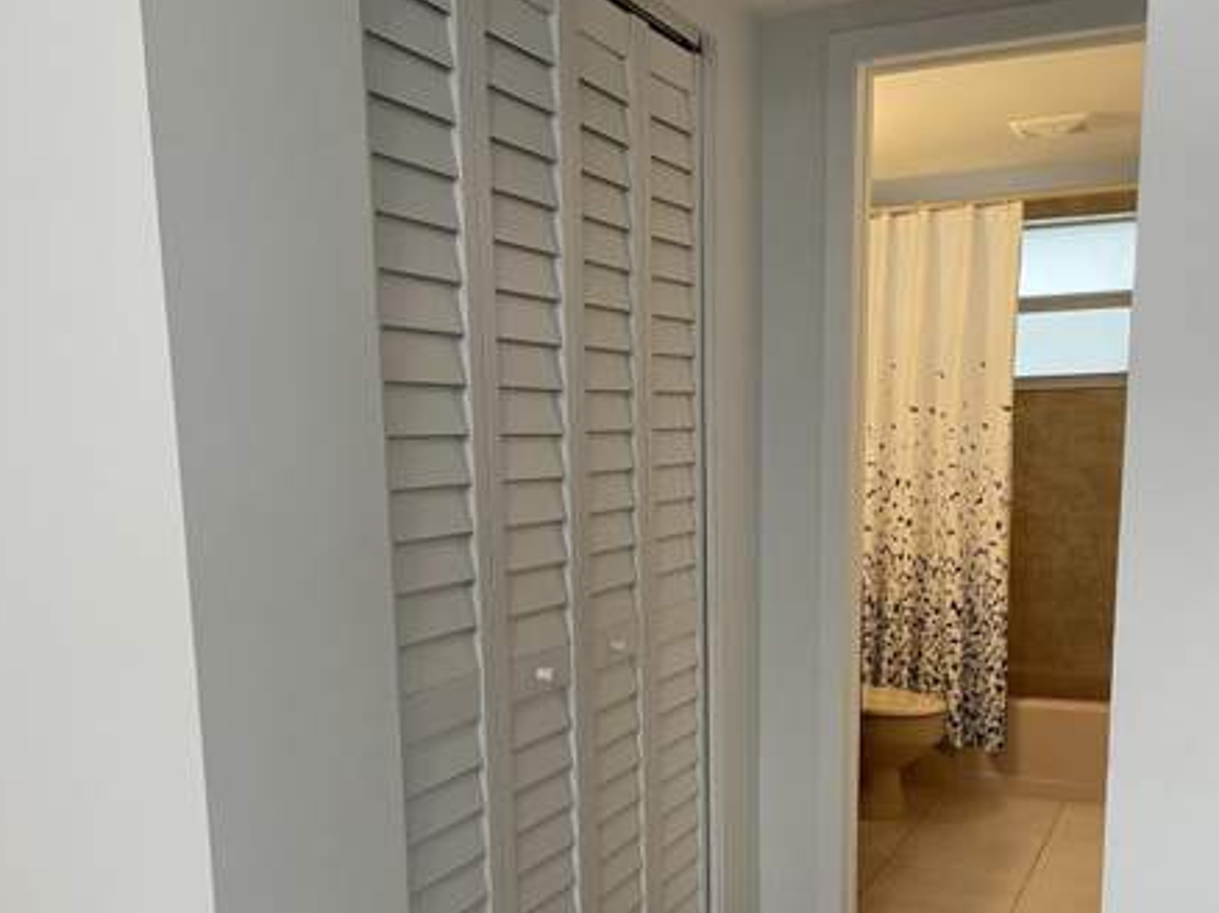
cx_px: 607
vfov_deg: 36.7
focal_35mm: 38
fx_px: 1337
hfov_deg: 49.0
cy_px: 690
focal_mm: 4.2
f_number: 1.6
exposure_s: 1/60
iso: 100
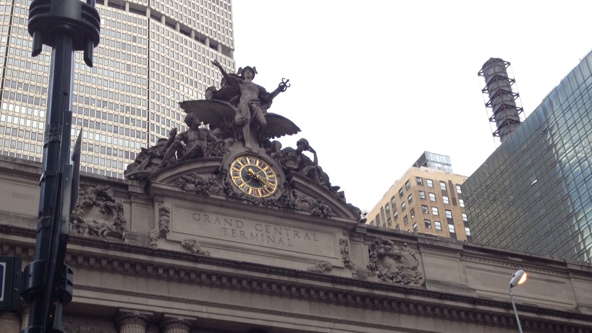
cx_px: 270
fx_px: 847
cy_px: 302
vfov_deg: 21.7
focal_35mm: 54
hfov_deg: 38.5
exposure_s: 1/120
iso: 64
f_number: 2.4
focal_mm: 4.28
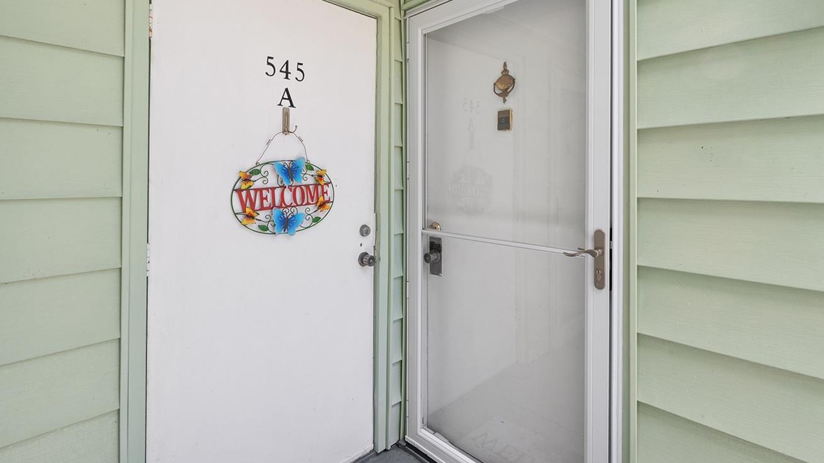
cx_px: 398
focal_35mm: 18
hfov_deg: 92.6
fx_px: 393
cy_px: 177
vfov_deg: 60.3
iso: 320
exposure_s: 1/100
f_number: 8
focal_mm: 14
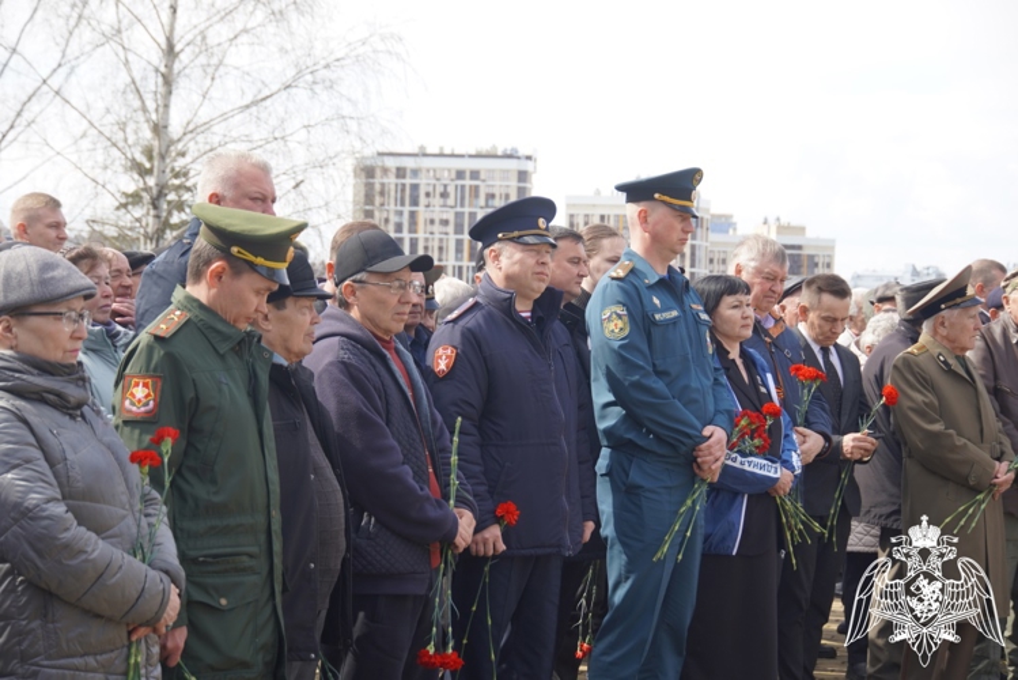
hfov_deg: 22.3
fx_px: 2588
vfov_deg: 15.0
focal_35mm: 92
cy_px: 340
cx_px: 509
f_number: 5.6
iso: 100
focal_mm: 61
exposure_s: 1/160
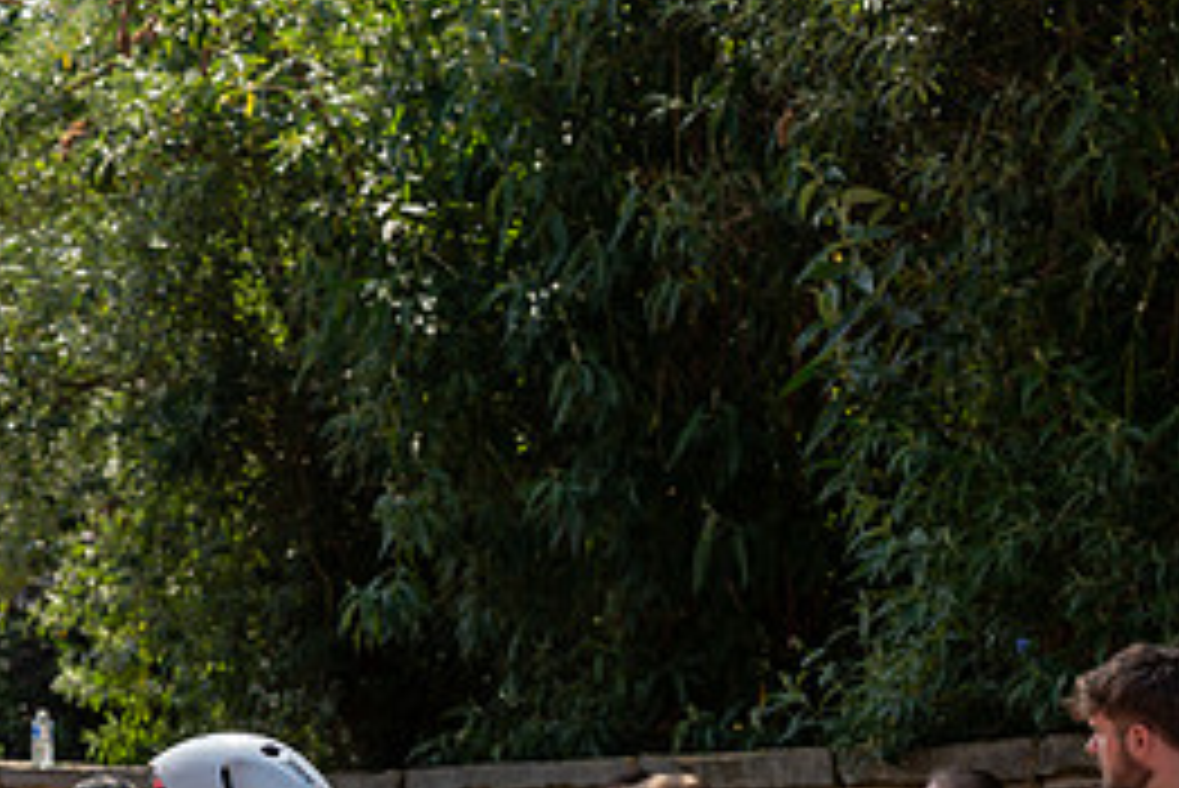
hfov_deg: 15.1
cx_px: 184
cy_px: 799
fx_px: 4424
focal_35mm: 135
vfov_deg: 10.1
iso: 160
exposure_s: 1/1600
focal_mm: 61
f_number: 4
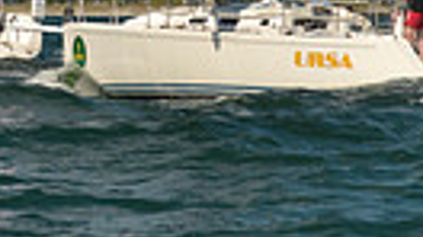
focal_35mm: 322
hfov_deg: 6.7
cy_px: -644
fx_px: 3609
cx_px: 21
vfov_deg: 3.6
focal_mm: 70
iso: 400
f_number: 7.1
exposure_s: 1/1250
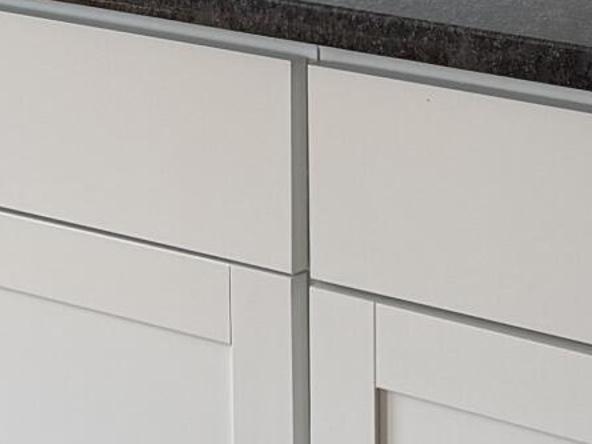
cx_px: 399
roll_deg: +1.0
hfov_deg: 12.2
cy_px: -424
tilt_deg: -3.5
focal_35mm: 162
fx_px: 2771
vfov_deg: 8.7
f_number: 1.78
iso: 64
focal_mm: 6.76
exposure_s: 1/121
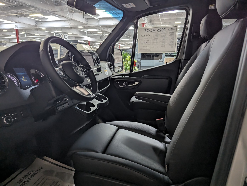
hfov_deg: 71.5
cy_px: 93
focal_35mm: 24
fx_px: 171
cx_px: 124
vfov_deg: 56.9
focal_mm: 6.81
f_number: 1.85
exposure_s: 1/120
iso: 281
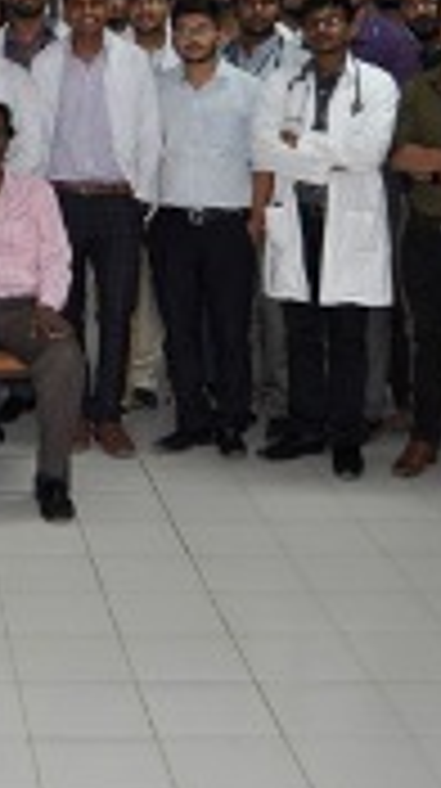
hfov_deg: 14.6
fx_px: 1627
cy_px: 126
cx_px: -180
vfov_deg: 26.6
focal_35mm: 78
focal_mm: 18
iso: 400
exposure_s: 1/60
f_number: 3.5
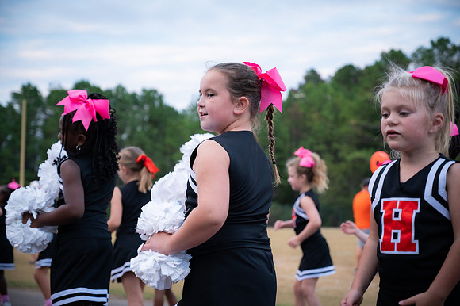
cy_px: 153
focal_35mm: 70
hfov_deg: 28.9
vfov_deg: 19.4
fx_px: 894
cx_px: 230
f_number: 4
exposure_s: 1/400
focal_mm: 70
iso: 1250
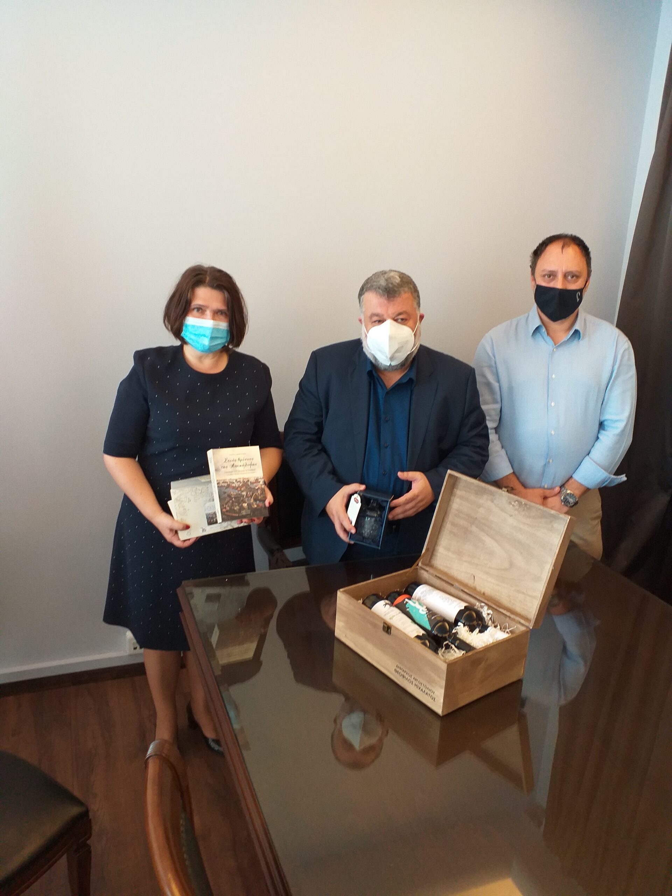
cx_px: 336
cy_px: 448
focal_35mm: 27
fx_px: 699
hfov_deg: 51.4
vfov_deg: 65.3
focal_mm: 3.6
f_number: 1.9
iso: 160
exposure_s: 1/33
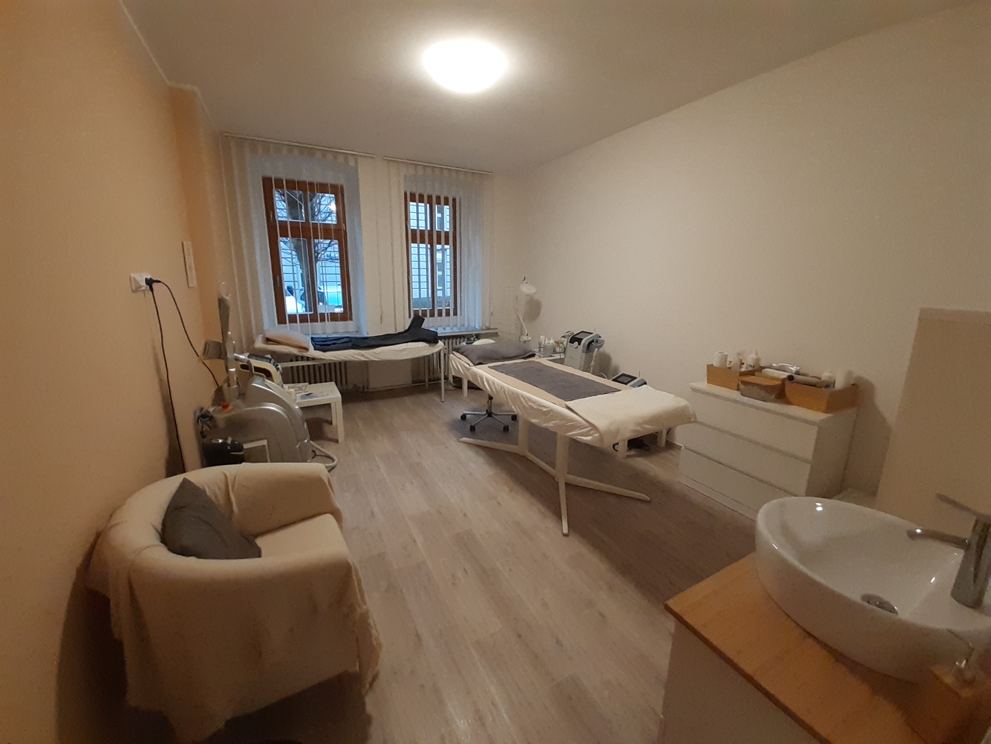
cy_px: 372
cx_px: 496
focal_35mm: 13
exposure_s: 1/50
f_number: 2.2
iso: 250
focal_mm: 1.13
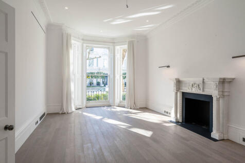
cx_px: 122
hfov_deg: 81.2
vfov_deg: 59.5
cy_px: 82
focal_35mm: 21
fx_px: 143
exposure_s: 1/200
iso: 500
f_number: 7.1
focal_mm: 21
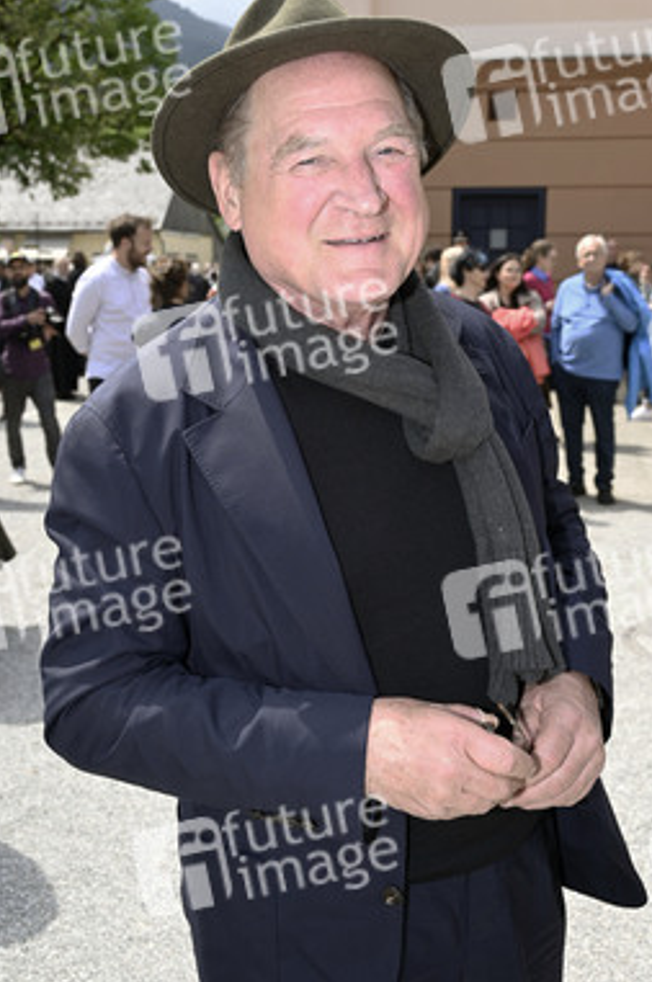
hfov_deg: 31.8
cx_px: 340
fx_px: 1144
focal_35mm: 42
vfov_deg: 46.4
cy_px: 469
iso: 160
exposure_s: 1/125
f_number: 8
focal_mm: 40
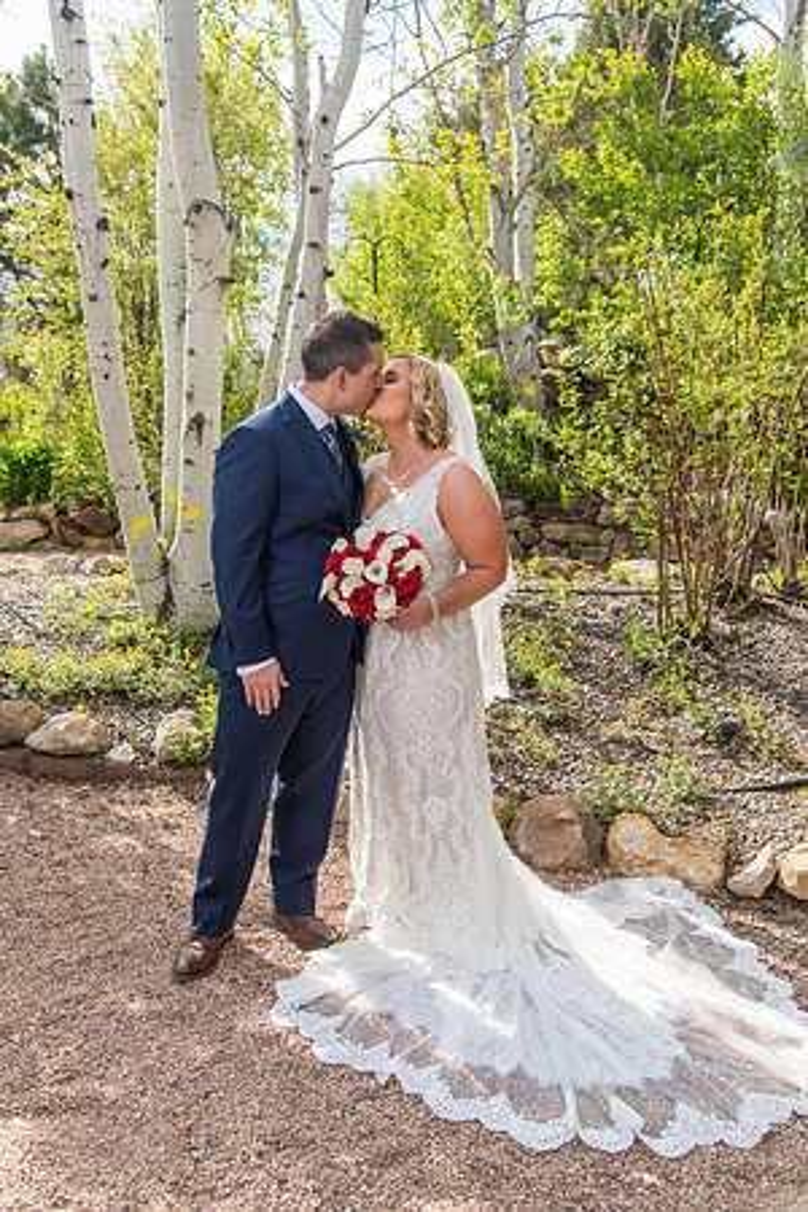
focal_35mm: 35
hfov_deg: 37.9
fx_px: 1178
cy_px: 606
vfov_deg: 54.4
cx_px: 404
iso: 80
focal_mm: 35
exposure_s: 1/250
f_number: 5
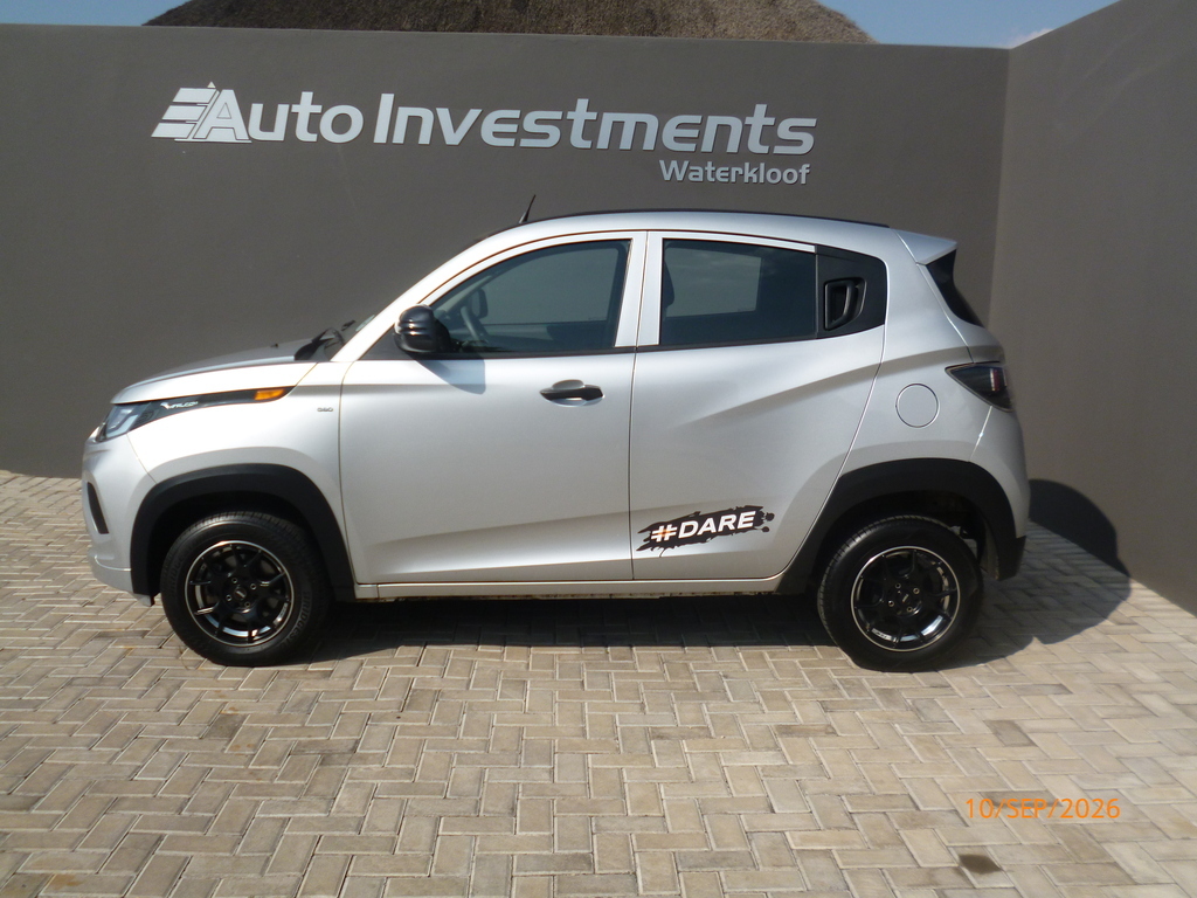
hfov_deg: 56.8
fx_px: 1107
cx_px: 598
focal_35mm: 32
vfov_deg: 44.2
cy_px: 449
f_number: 10
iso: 100
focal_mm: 5.7
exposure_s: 1/160
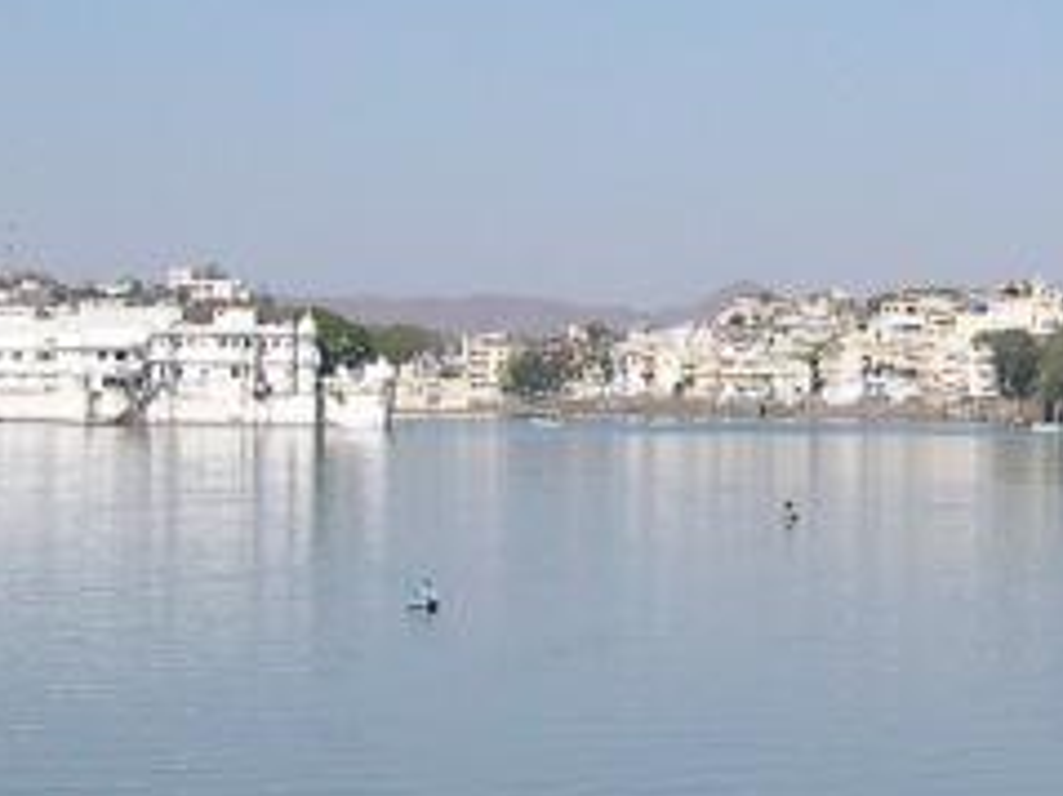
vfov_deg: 9.1
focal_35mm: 163
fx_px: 5003
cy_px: 173
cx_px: 1397
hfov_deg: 11.8
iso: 100
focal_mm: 8
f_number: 7.6
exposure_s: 1/284
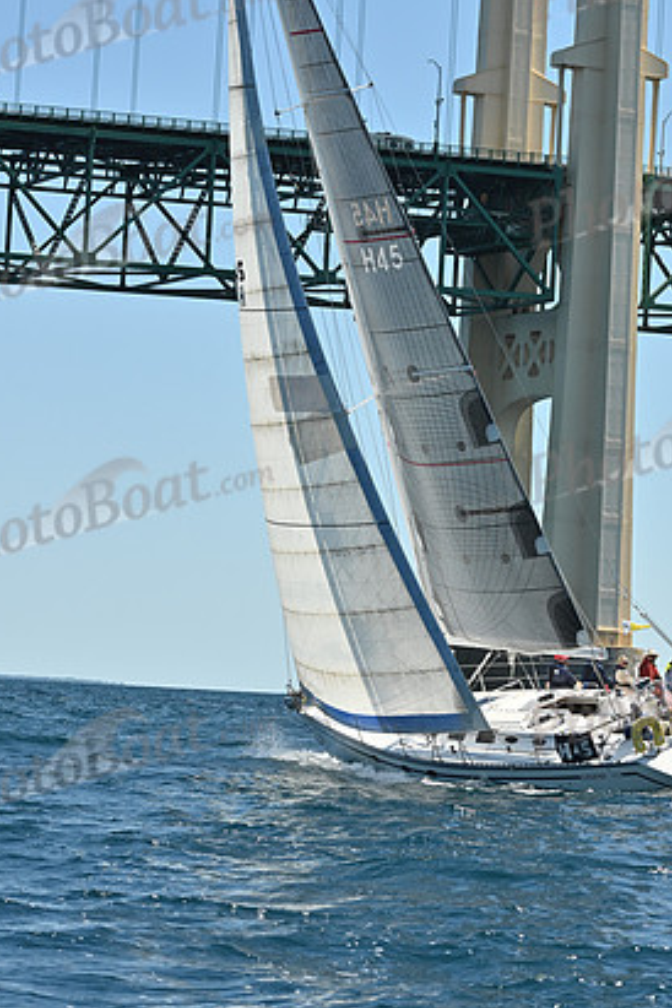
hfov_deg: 10.5
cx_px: 401
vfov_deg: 15.7
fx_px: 3640
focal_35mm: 130
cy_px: 348
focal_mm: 92
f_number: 9
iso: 320
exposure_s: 1/1000
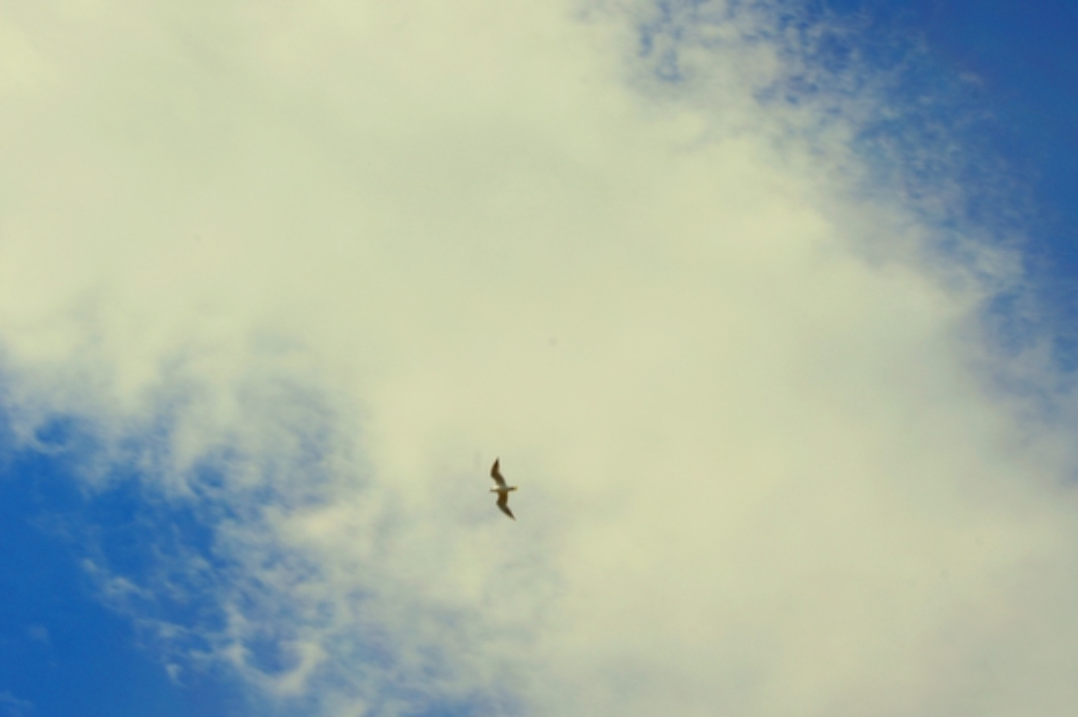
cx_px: 539
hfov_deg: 24.6
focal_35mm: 82
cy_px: 358
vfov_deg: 16.5
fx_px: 2469
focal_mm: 55
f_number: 16
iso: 200
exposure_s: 1/160
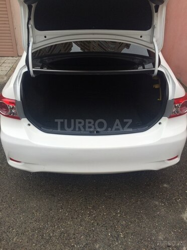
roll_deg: -0.5
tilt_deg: -30.3
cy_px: 125
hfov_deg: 48.2
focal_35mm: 29
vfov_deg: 61.7
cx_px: 94
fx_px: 209
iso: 32
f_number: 2.2
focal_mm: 4.15
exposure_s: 1/1140
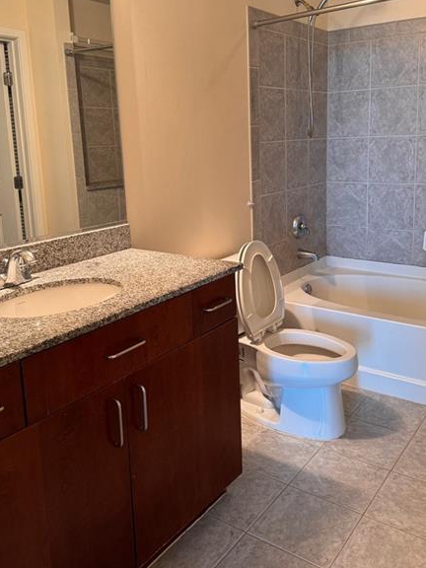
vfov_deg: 56.4
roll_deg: +1.8
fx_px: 525
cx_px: 225
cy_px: 228
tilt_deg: -10.2
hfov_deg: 44.1
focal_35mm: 32
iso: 200
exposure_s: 1/60
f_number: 1.78
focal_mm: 6.76
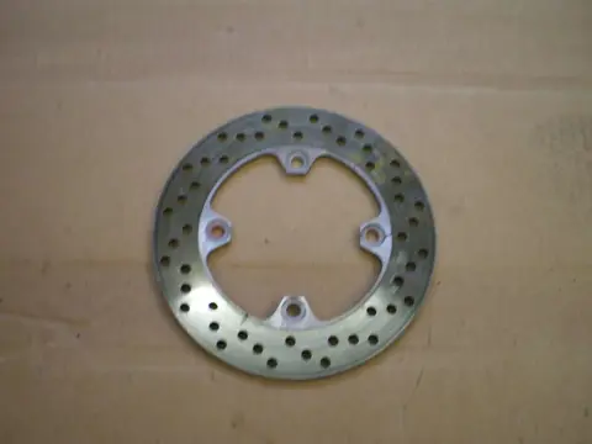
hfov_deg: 51.4
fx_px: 616
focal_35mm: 36
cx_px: 296
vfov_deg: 39.7
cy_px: 222
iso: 125
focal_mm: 6.3
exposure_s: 1/30
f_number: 3.1
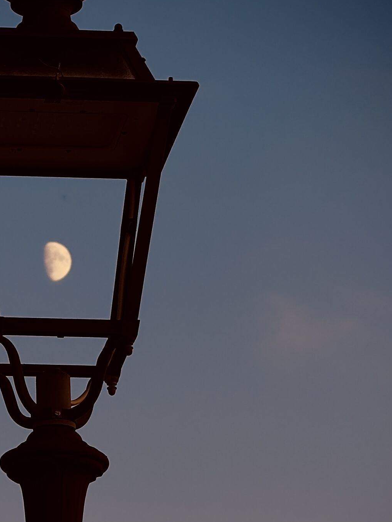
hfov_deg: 7.0
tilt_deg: +18.5
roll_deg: +2.0
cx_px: 63
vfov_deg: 9.3
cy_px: 360
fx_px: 3216
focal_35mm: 213
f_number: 2.8
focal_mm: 15.66
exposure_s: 1/203
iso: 50
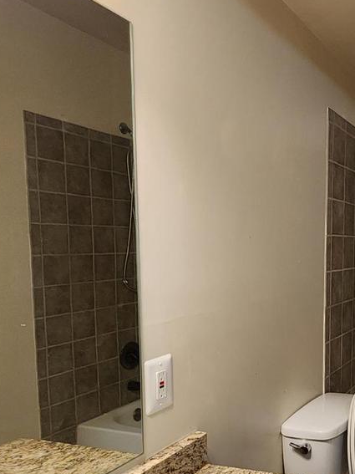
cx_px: 415
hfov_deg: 35.0
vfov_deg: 54.4
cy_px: 308
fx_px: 451
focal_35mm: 33
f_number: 2.2
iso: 400
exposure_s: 1/60
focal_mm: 2.2
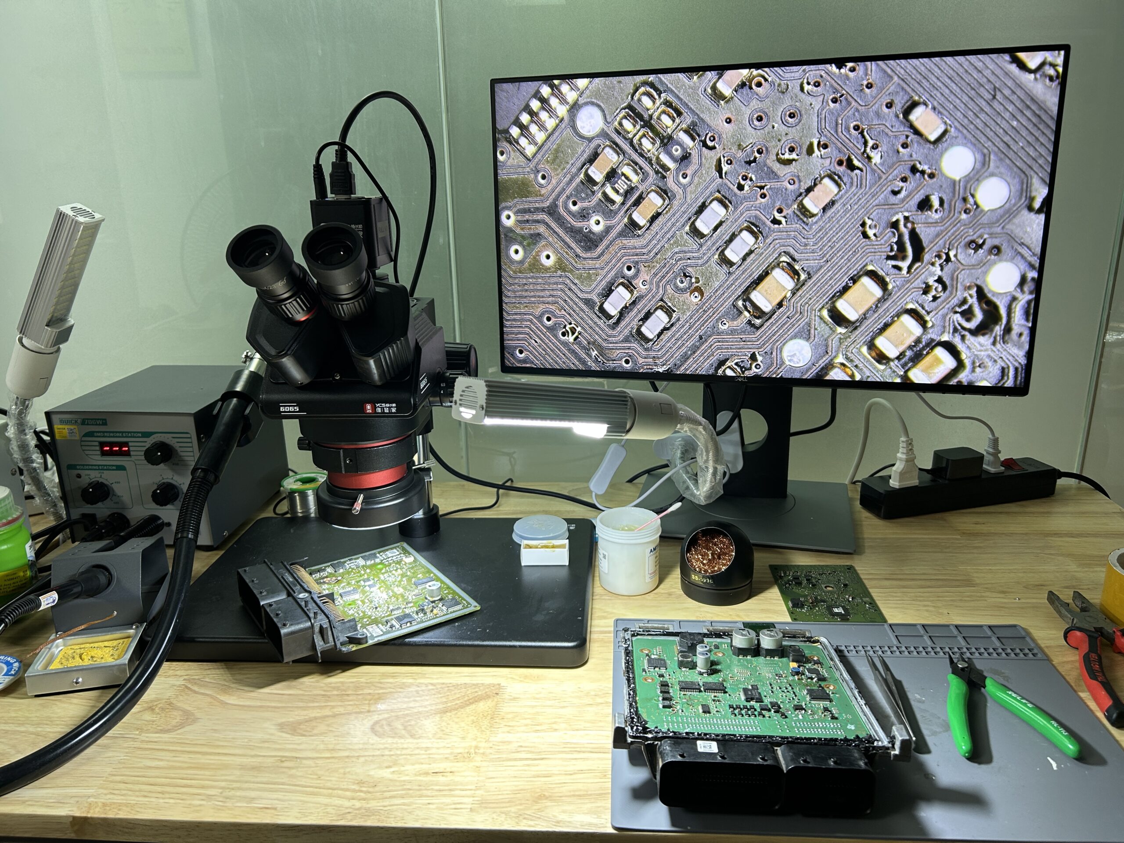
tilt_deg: -17.1
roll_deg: +1.1
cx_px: 562
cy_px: 422
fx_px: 844
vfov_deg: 53.1
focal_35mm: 26
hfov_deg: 67.3
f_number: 1.5
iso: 64
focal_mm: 5.7
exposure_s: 1/100
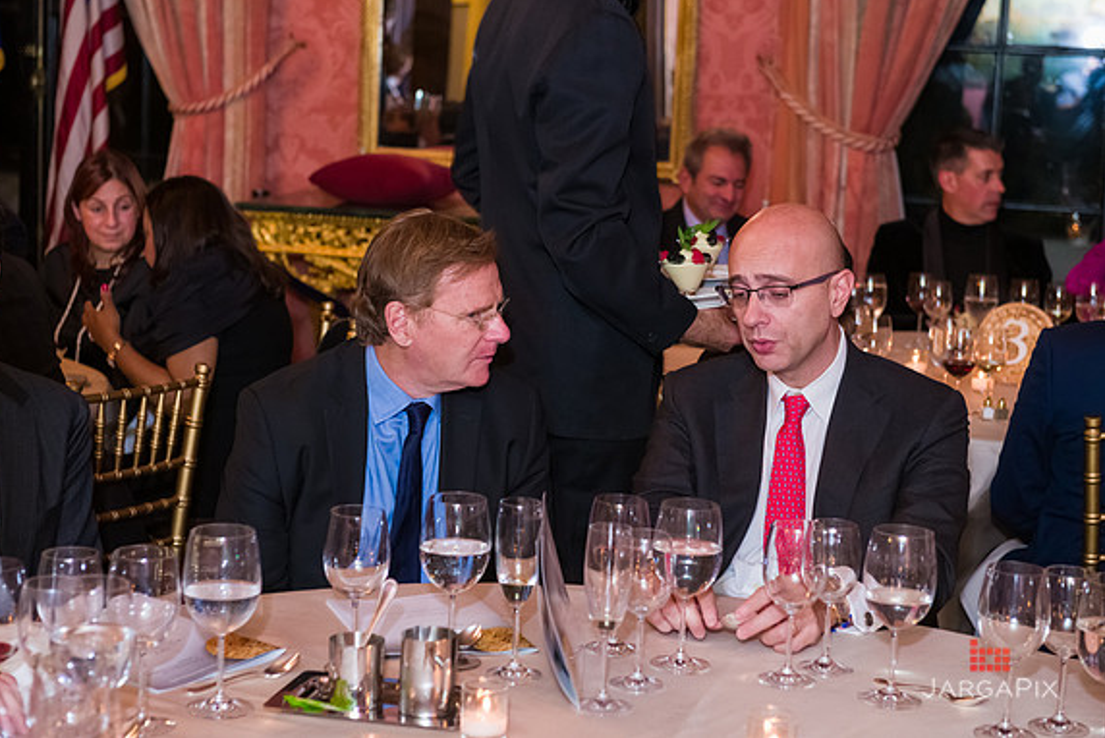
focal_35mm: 71
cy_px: 366
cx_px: 547
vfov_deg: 19.2
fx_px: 2180
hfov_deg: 28.4
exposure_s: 1/80
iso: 3200
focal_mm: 70
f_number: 5
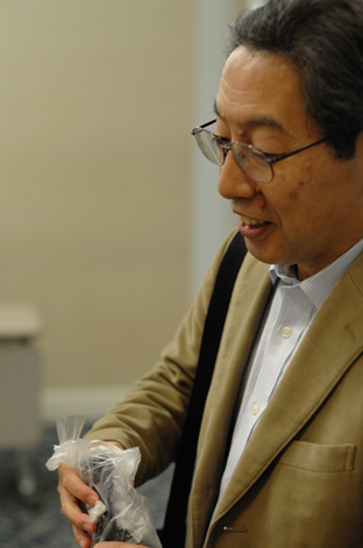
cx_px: 177
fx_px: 1033
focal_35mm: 68
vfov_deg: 29.7
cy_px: 300
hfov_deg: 19.9
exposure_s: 1/100
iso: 720
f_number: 2.8
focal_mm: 50
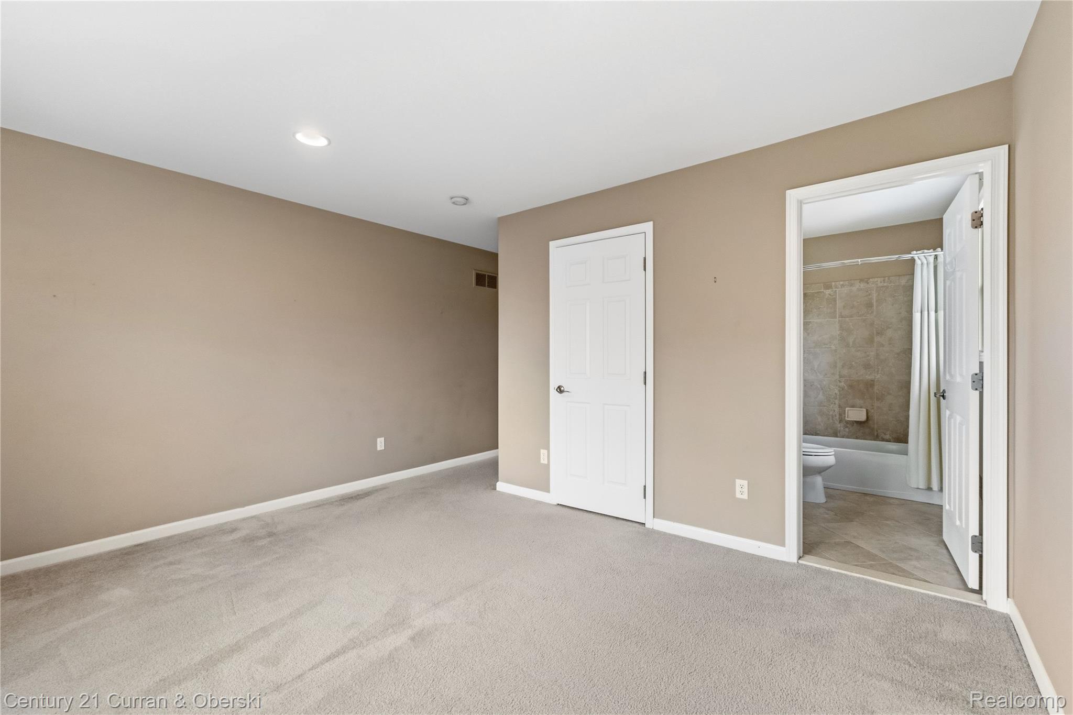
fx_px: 447
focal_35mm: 15
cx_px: 536
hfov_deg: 100.4
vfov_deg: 77.3
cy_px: 358
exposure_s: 1/4
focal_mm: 10
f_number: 8
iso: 1250
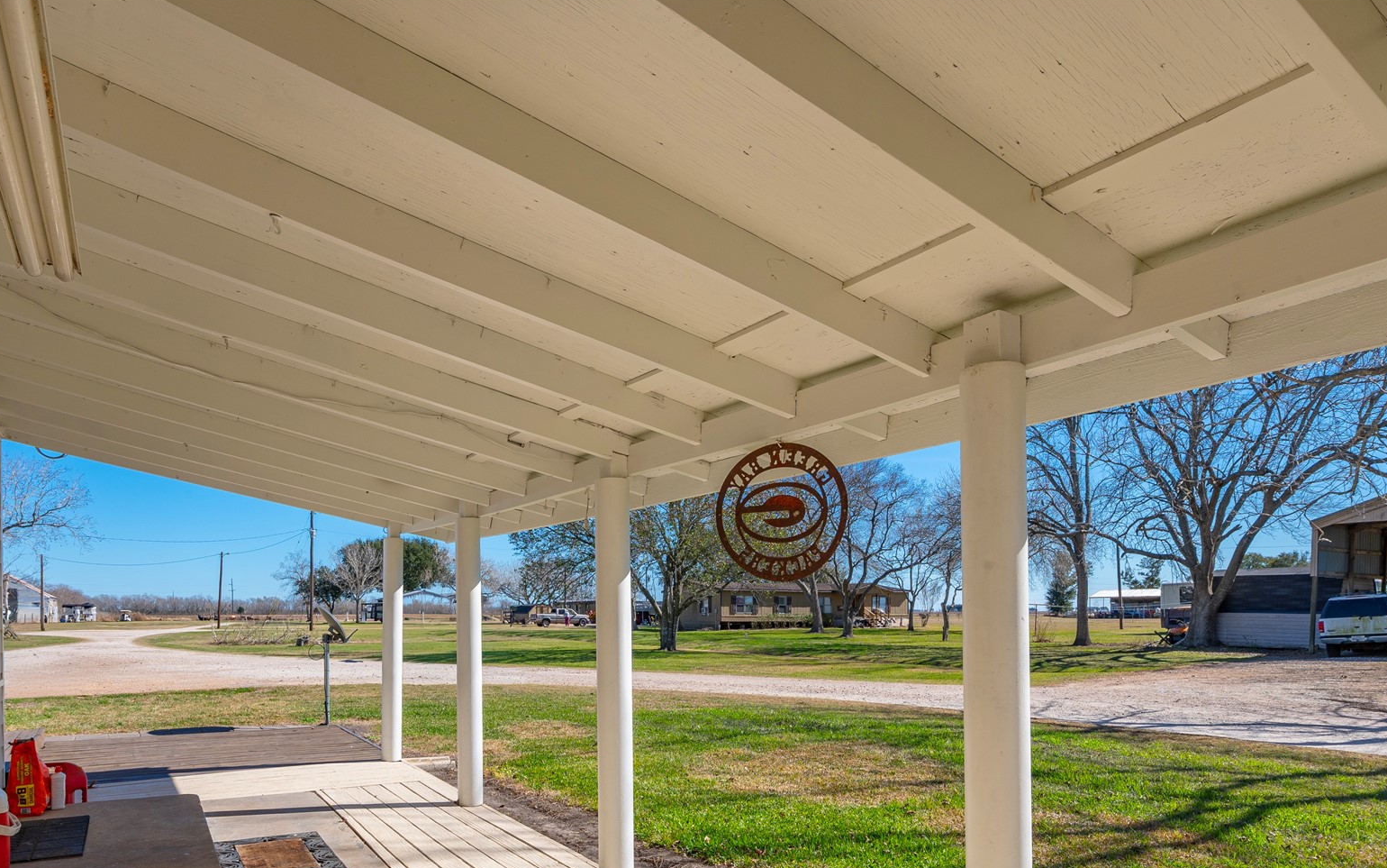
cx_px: 650
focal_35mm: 23
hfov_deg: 77.1
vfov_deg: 50.9
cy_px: 645
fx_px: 870
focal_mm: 16
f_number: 14
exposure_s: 1/80
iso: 100
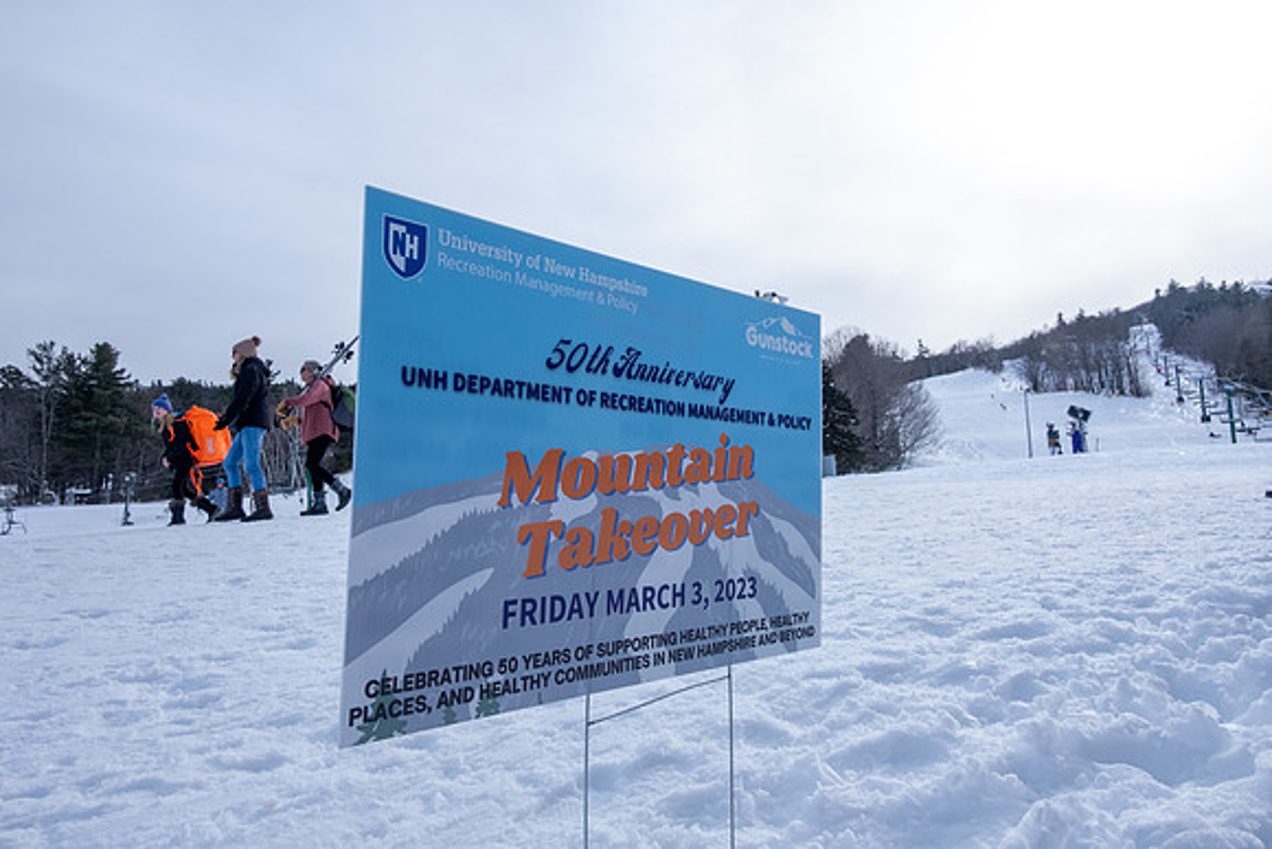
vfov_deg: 53.2
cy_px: 424
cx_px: 636
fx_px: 848
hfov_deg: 73.7
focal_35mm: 24
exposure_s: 1/500
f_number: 11
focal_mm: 16
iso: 640
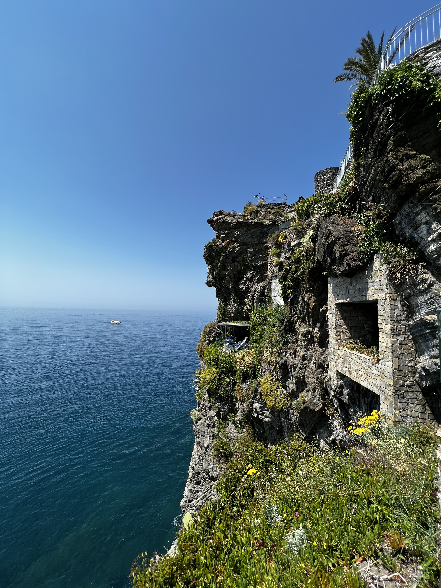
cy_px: 294
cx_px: 220
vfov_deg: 106.2
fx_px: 221
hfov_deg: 89.9
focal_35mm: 13
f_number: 1.8
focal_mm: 1.57
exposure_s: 1/1357
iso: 32
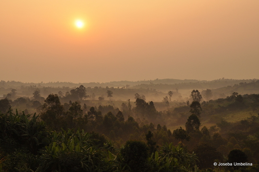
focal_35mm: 52
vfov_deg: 25.7
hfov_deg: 37.9
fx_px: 377
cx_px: 130
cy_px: 86
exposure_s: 1/640
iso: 400
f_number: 10
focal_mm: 35
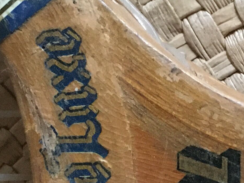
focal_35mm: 126
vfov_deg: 11.7
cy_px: 153
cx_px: 243
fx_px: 888
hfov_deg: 15.4
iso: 320
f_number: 2.2
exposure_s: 1/17
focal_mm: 4.15
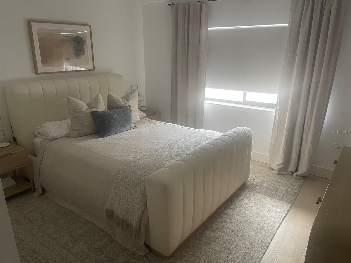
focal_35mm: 25
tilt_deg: -18.5
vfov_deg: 54.9
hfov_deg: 69.4
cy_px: 132
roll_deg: -0.5
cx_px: 176
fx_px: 253
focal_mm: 5.1
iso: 160
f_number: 1.6
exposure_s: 1/60
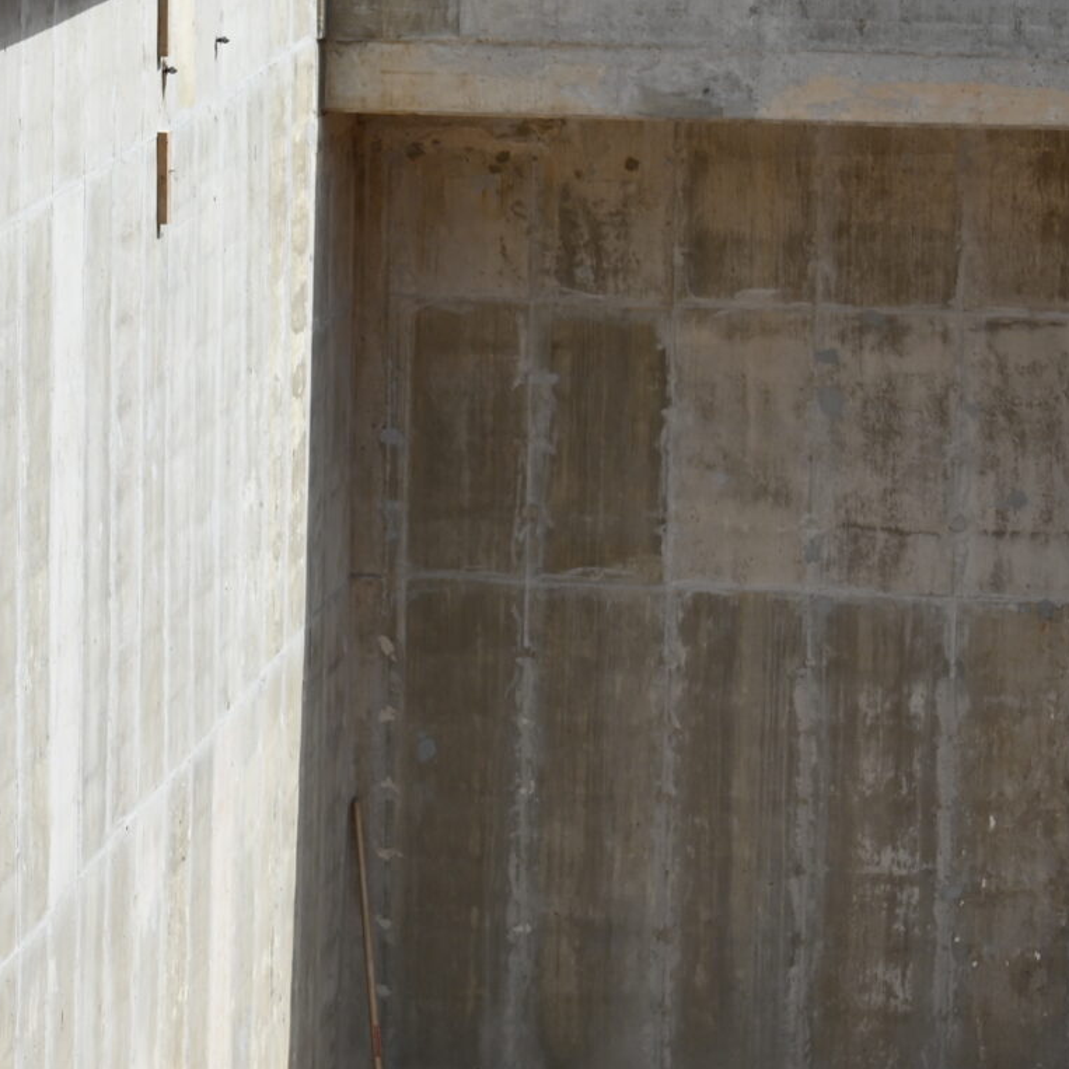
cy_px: 543
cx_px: -112
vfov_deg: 8.2
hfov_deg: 8.1
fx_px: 7477
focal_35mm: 214
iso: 100
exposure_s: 1/500
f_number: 5.6
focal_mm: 75
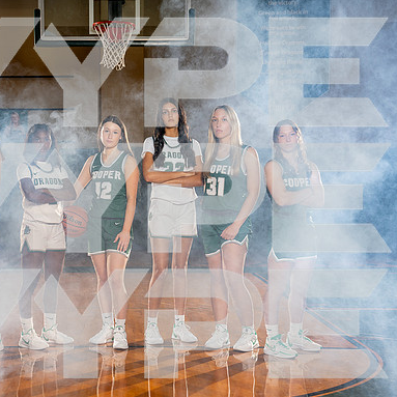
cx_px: 126
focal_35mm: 67
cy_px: 195
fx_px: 869
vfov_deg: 25.7
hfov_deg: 25.6
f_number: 6.3
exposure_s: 1/250
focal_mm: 50
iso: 160
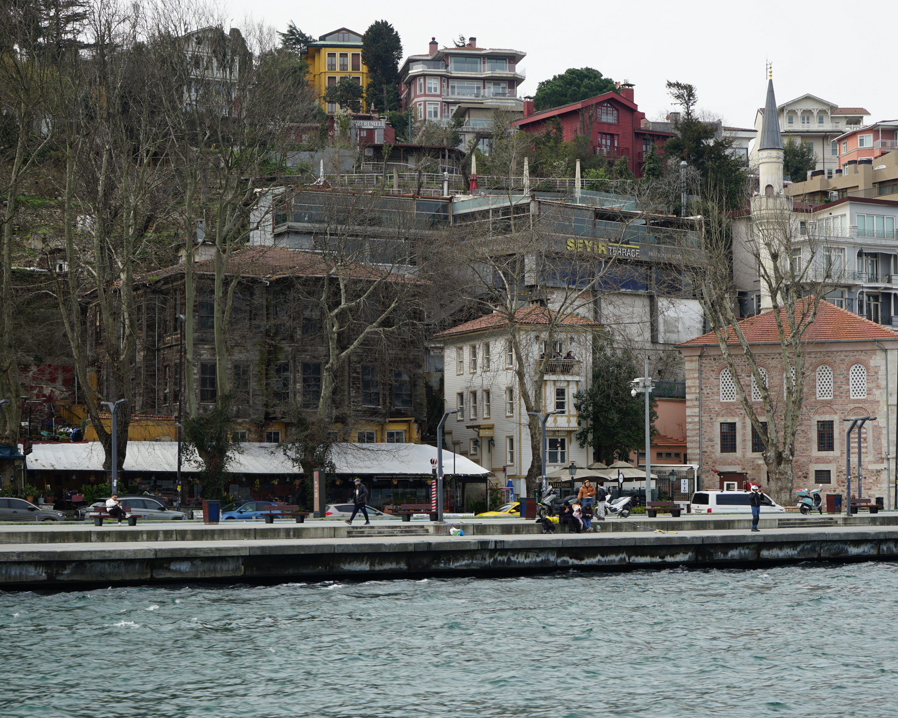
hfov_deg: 26.4
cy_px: 359
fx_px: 1914
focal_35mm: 72
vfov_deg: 21.3
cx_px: 529
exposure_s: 1/125
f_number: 9
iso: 100
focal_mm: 63
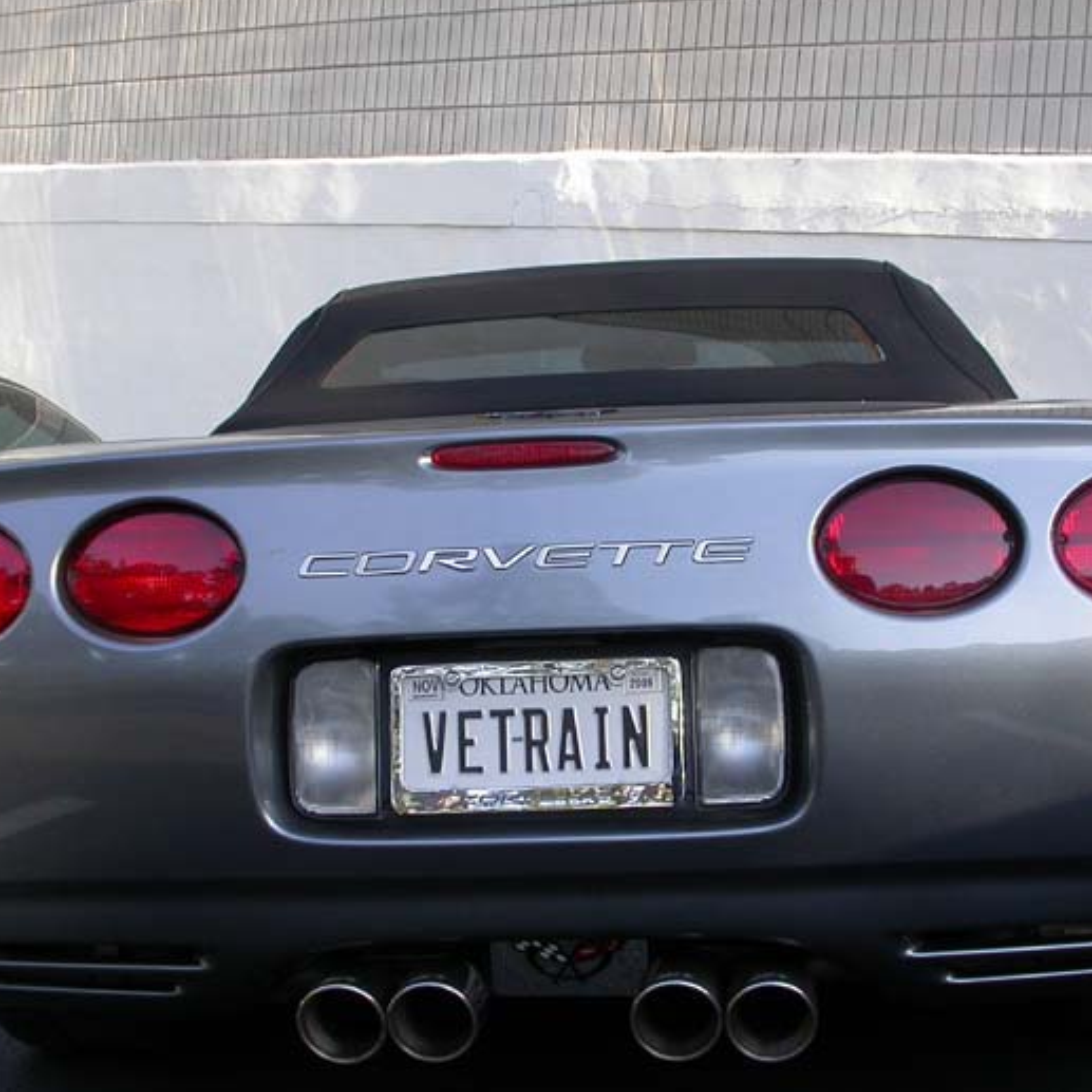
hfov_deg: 32.8
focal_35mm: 52
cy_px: 572
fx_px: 1856
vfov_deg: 32.8
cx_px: 575
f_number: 4.2
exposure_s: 1/109
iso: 100
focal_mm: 7.85
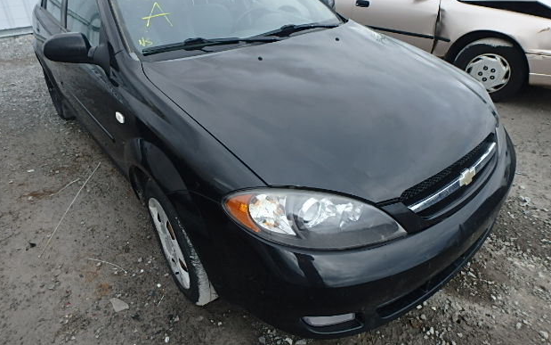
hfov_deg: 77.1
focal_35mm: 23
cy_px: 139
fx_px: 345
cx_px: 280
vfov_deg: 52.7
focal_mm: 3.7
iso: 125
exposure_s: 1/320
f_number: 3.5
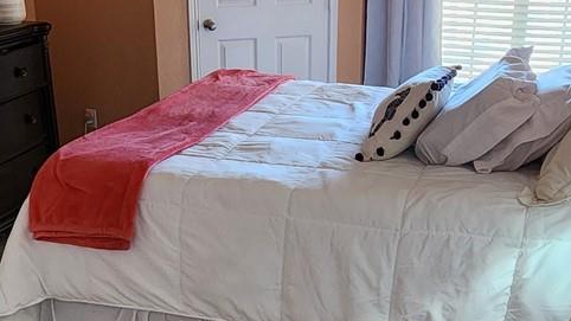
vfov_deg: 25.3
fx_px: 712
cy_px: 208
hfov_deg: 43.7
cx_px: 294
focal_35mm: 47
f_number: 2.2
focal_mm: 2.2
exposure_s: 1/60
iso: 400
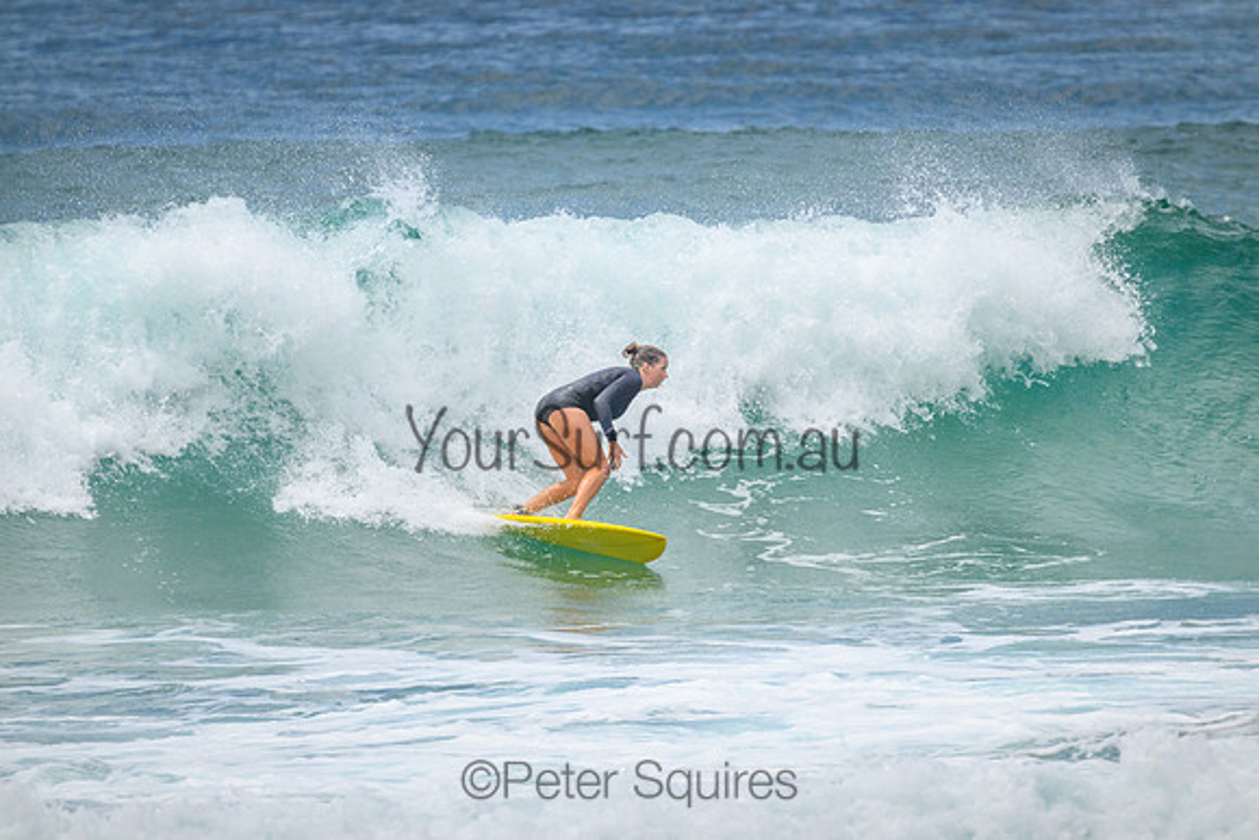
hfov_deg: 2.6
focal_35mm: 800
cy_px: 420
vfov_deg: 1.7
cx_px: 630
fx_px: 27983
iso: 1100
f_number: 11
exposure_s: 1/3200
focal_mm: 800
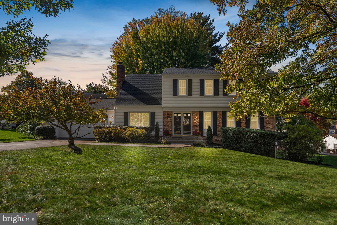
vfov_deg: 62.0
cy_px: 112
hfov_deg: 84.0
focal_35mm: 20
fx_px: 187
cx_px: 168
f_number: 8
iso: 250
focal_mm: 20
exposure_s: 1/125
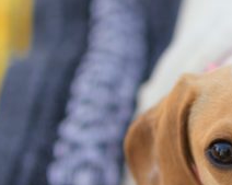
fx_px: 1090
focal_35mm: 159
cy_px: 161
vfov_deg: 9.7
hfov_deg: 11.8
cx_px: 291
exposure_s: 1/1600
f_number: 1.4
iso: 110
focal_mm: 35
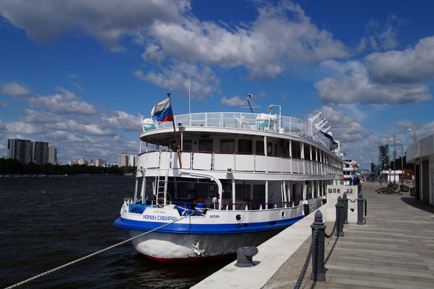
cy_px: 144
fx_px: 398
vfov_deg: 39.9
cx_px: 217
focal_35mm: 33
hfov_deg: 57.2
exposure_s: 1/500
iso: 100
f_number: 10
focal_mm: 22
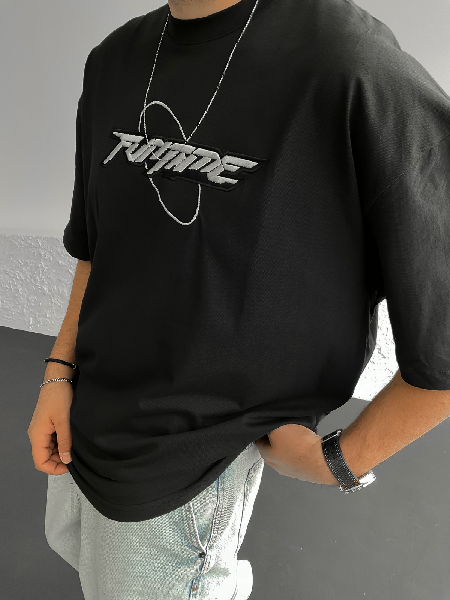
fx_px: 503
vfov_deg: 61.7
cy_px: 300
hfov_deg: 48.2
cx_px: 225
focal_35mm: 29
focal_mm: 3
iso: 64
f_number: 1.8
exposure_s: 1/120
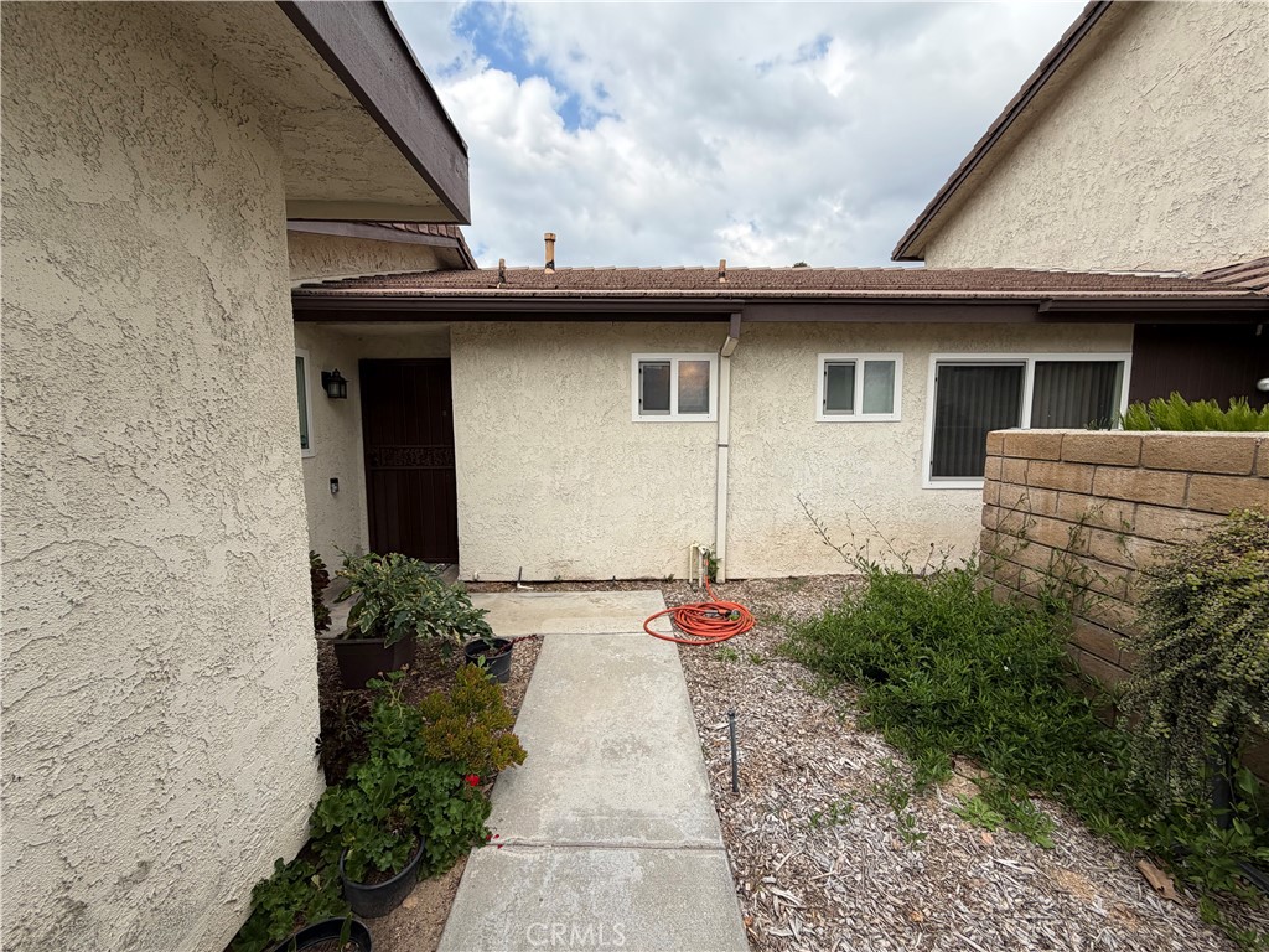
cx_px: 634
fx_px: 513
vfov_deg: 85.7
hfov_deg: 102.1
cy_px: 476
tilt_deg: -5.6
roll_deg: +0.4
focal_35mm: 14
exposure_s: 1/770
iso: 40
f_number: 2.2
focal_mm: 2.22
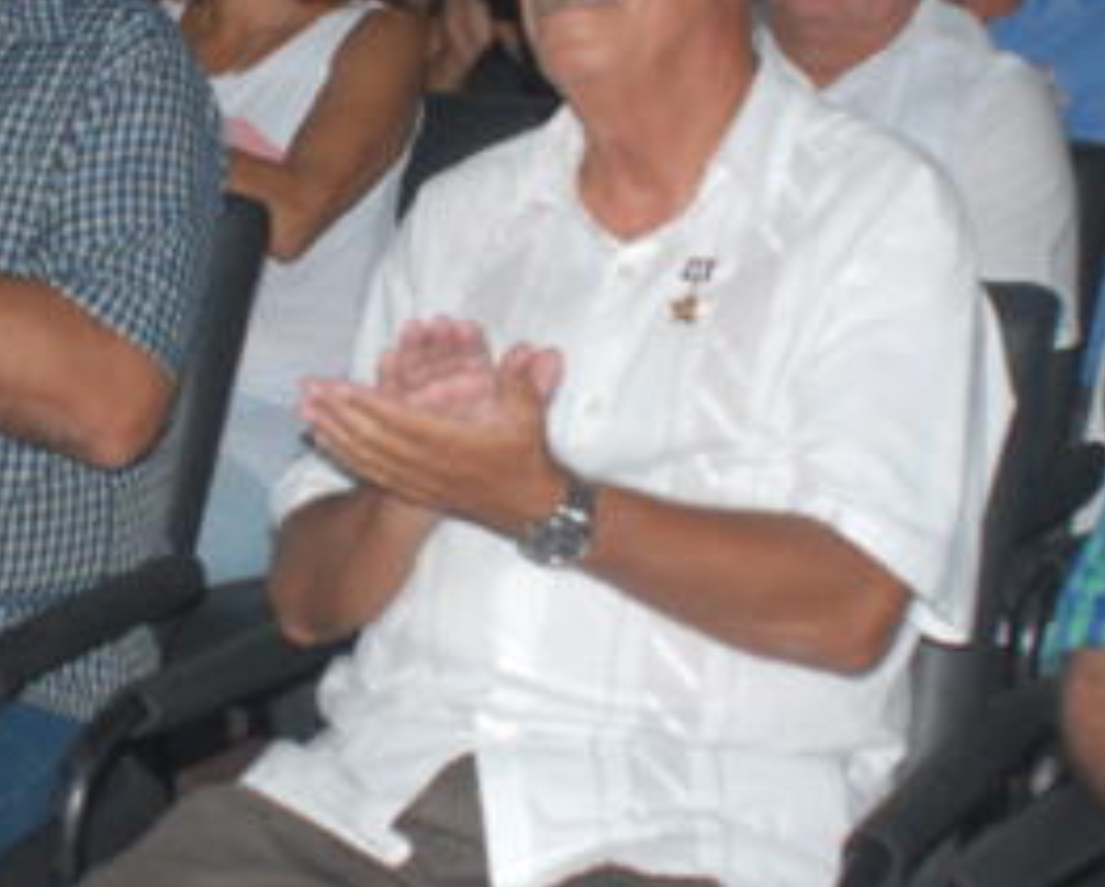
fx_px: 3667
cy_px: 362
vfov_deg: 13.8
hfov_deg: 17.1
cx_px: 338
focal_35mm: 112
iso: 500
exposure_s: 1/250
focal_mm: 28
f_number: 3.5
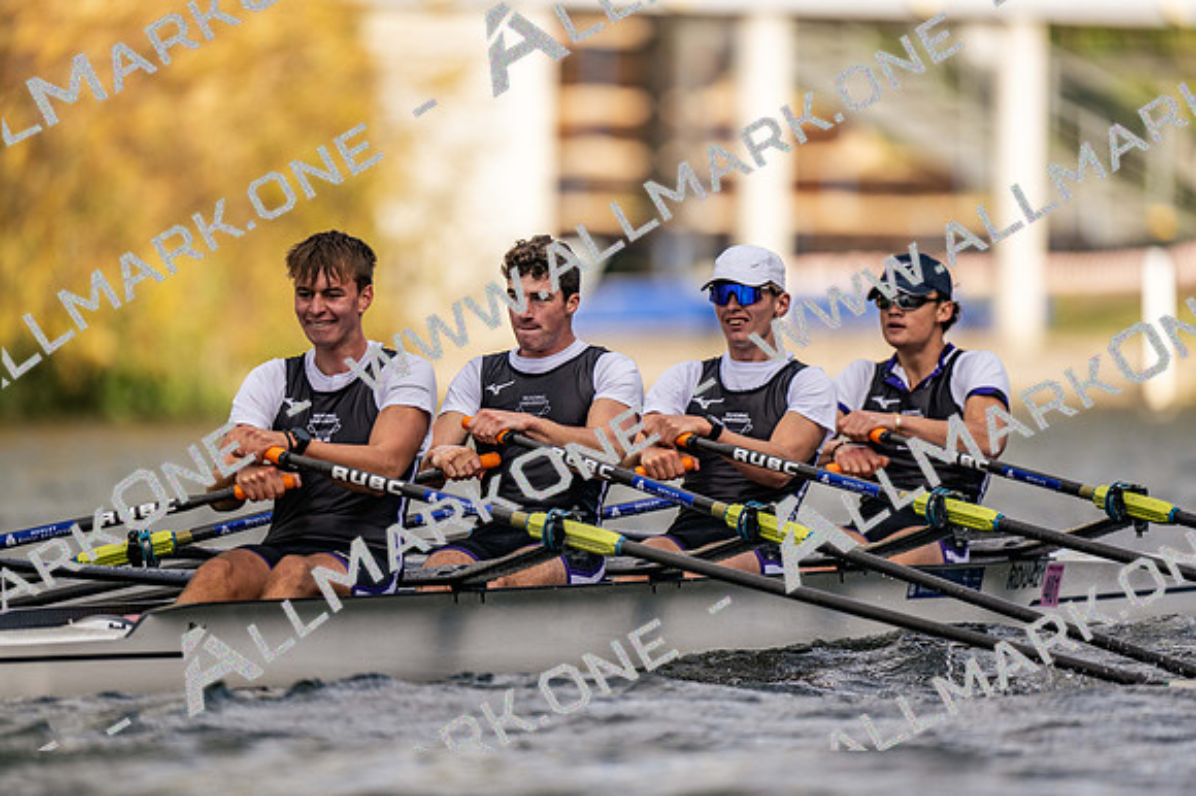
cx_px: 598
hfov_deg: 3.4
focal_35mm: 600
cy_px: 398
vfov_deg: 2.3
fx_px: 19926
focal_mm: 600
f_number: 4
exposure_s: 1/2500
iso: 220
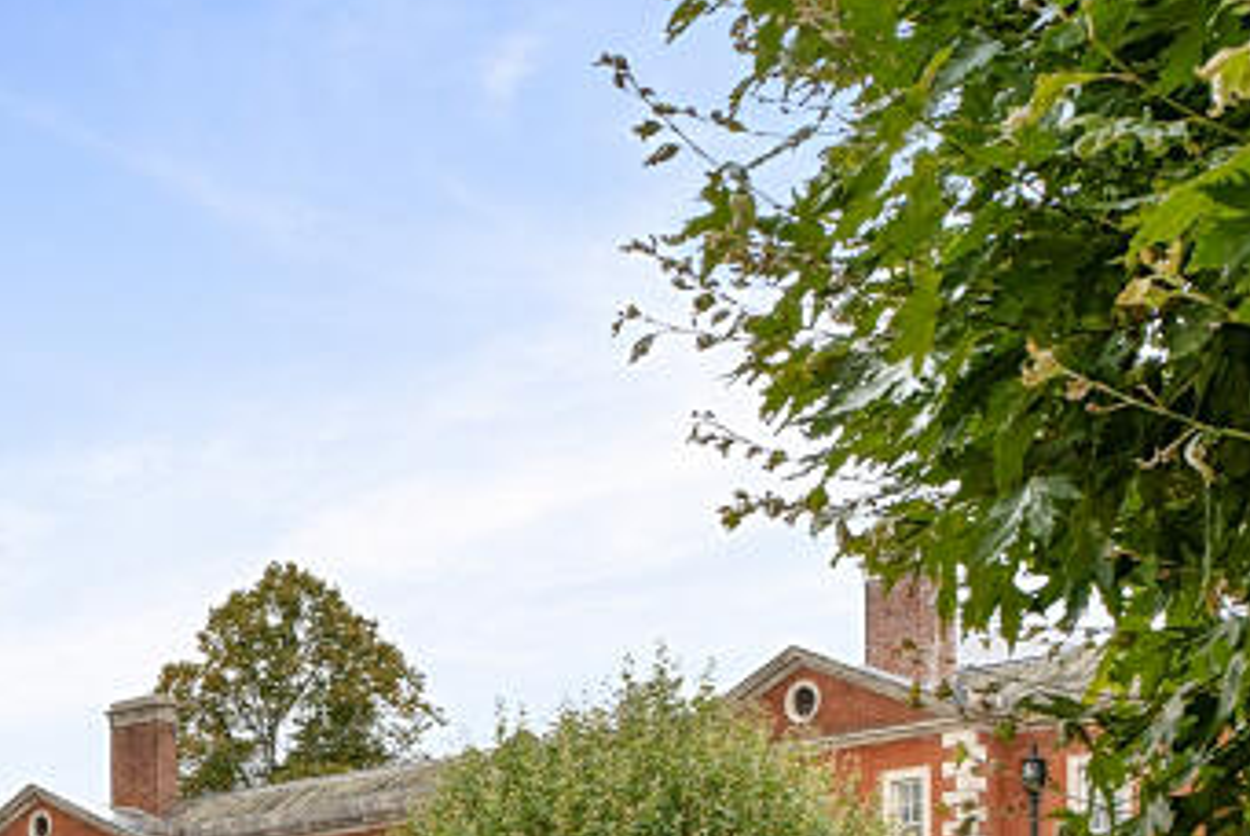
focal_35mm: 108
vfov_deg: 12.3
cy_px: 1135
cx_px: -92
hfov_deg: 18.3
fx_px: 3753
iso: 200
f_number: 5
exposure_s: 1/320
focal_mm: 24
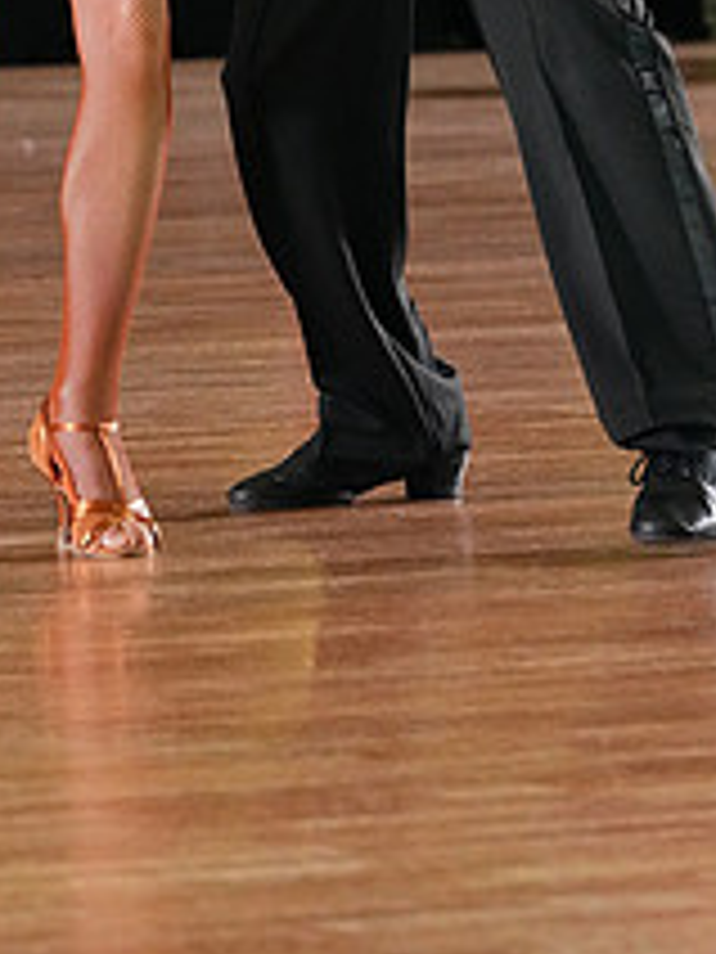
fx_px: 14479
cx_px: 20
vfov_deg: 3.8
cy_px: -297
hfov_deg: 2.8
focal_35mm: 525
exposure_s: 1/400
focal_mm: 200
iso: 8000
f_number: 5.6
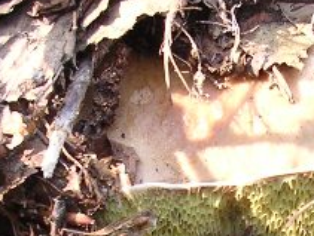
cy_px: 352
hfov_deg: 14.2
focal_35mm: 138
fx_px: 1254
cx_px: 246
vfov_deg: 10.4
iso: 100
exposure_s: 1/30.3
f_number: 2.8
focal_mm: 5.8
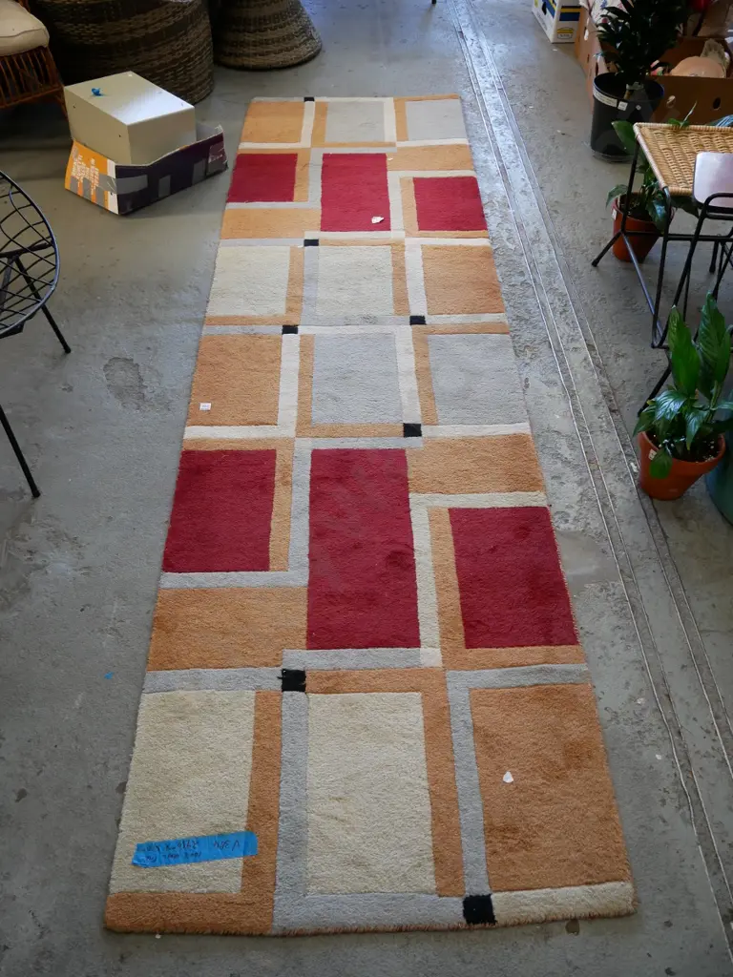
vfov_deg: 60.0
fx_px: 847
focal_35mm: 30
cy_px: 488
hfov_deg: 46.8
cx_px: 366
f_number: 4
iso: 640
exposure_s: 1/60
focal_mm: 15
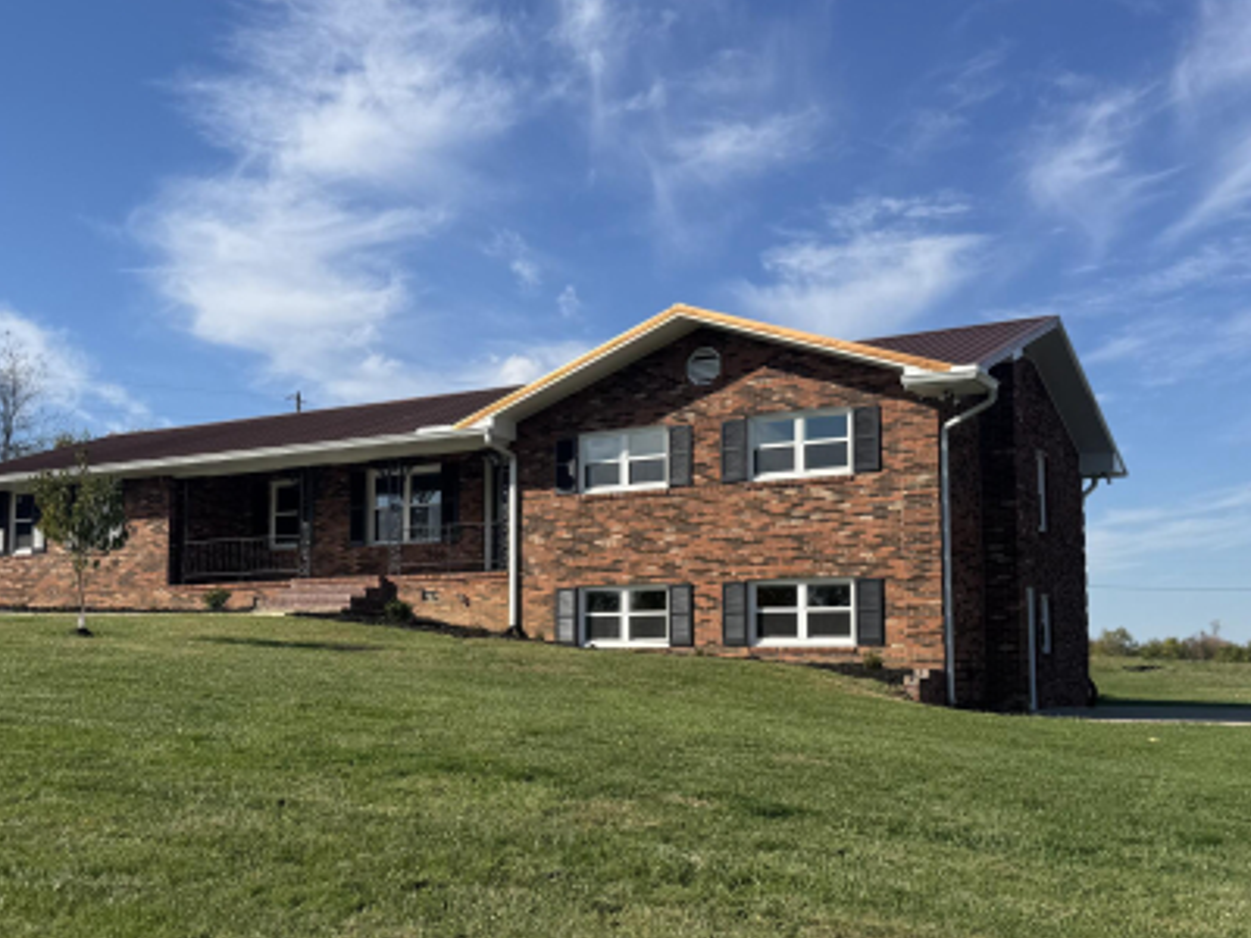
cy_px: 528
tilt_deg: +5.0
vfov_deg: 35.9
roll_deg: -0.6
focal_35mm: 40
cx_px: 514
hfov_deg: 46.6
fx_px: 1446
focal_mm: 6.76
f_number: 1.78
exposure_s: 1/4608
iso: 80
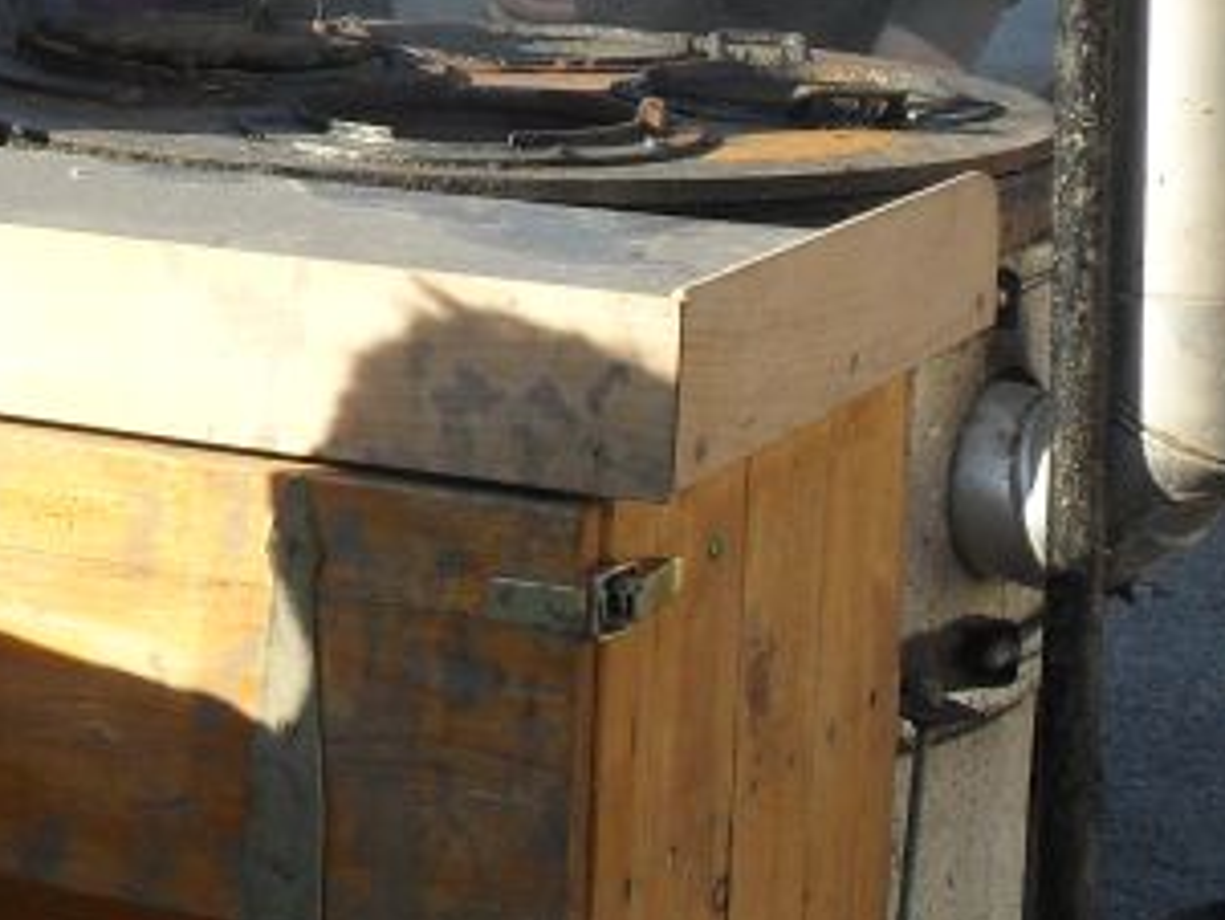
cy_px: -204
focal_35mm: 106
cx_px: 403
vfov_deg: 13.6
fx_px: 3753
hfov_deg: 18.5
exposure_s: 1/60
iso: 100
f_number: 8.9
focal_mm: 6.2
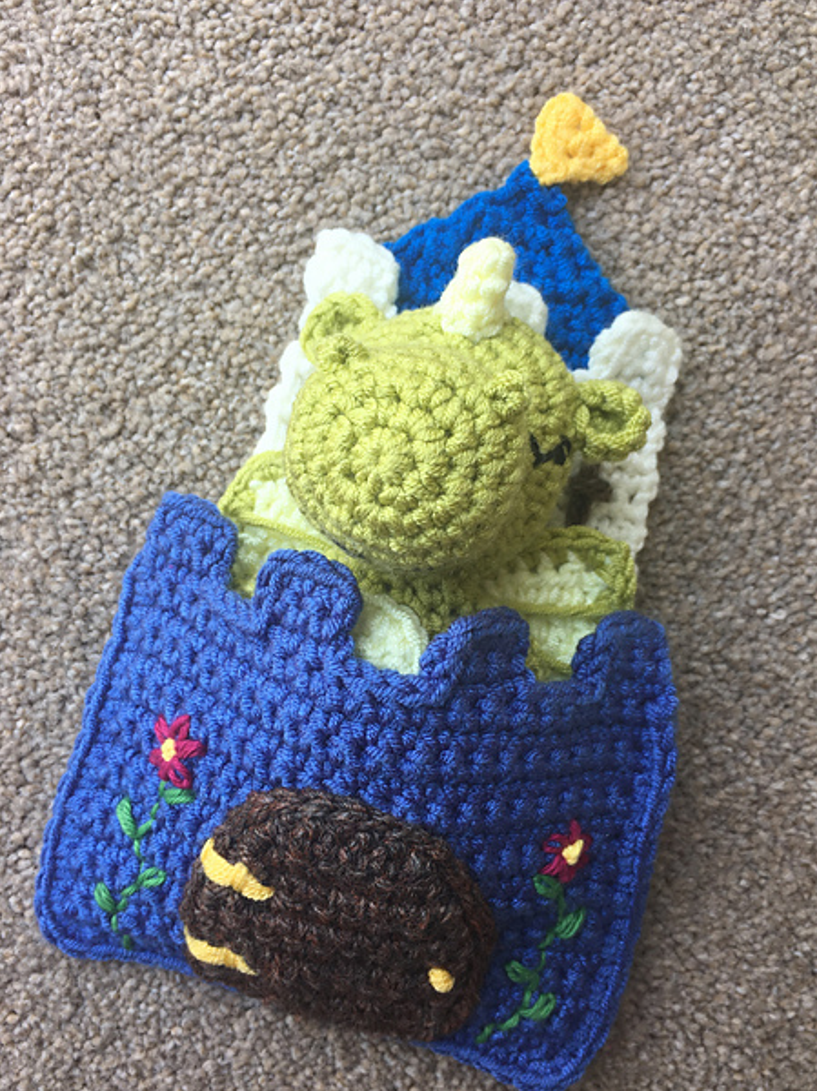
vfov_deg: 58.3
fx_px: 976
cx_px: 422
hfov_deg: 45.4
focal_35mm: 31
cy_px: 563
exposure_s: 1/50
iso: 25
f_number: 2.2
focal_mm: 4.15
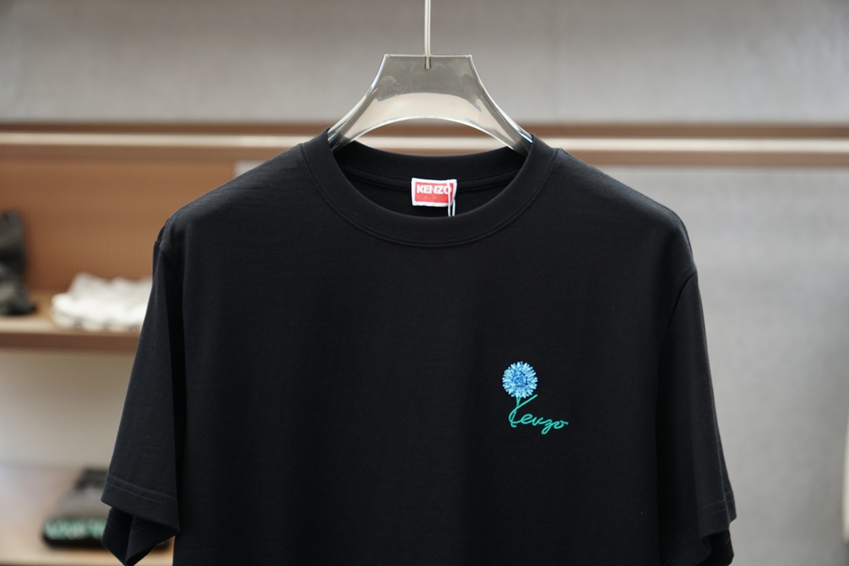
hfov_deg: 26.0
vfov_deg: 17.5
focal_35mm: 78
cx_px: 424
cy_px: 283
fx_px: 1839
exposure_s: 1/125
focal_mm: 52
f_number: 3.5
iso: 500
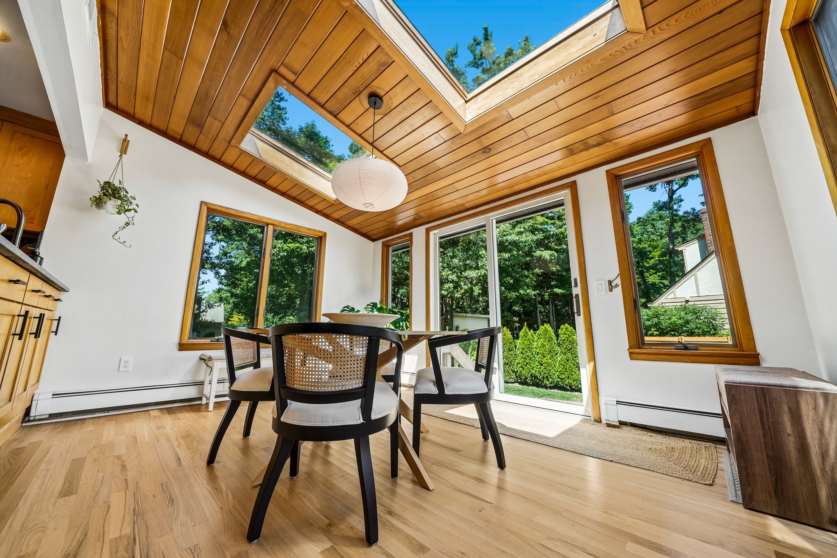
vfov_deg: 90.0
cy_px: 279
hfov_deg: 112.6
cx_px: 418
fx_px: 279
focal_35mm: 12
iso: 100
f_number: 9
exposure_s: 1/13
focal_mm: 12
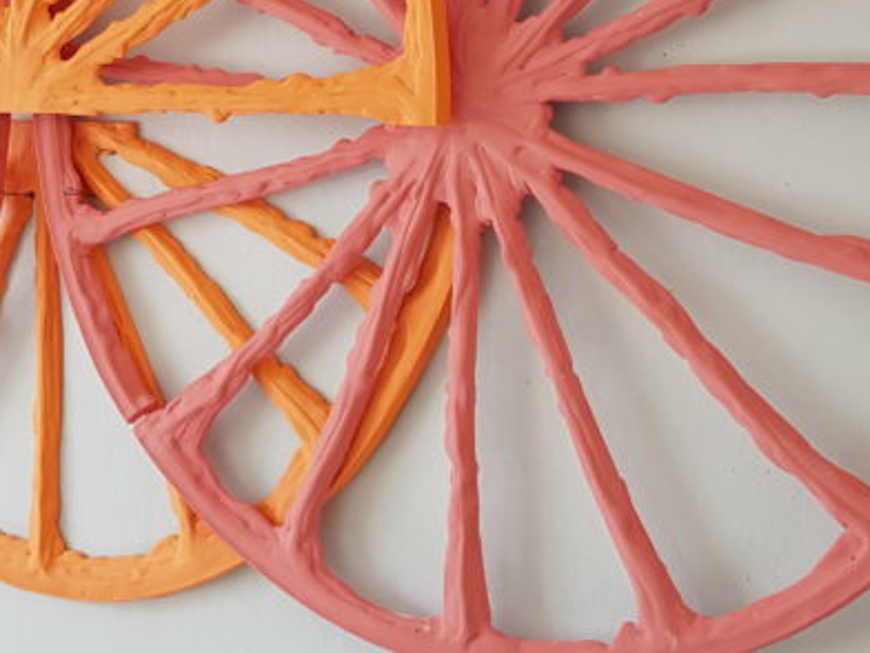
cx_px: 255
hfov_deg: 28.3
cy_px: 182
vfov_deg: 21.5
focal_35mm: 68
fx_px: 1709
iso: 80
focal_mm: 4.3
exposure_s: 1/100
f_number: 1.7
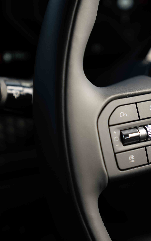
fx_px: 711
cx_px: 112
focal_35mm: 108
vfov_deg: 19.3
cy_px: 120
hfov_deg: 12.1
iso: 500
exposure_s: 1/800
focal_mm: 70
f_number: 2.8
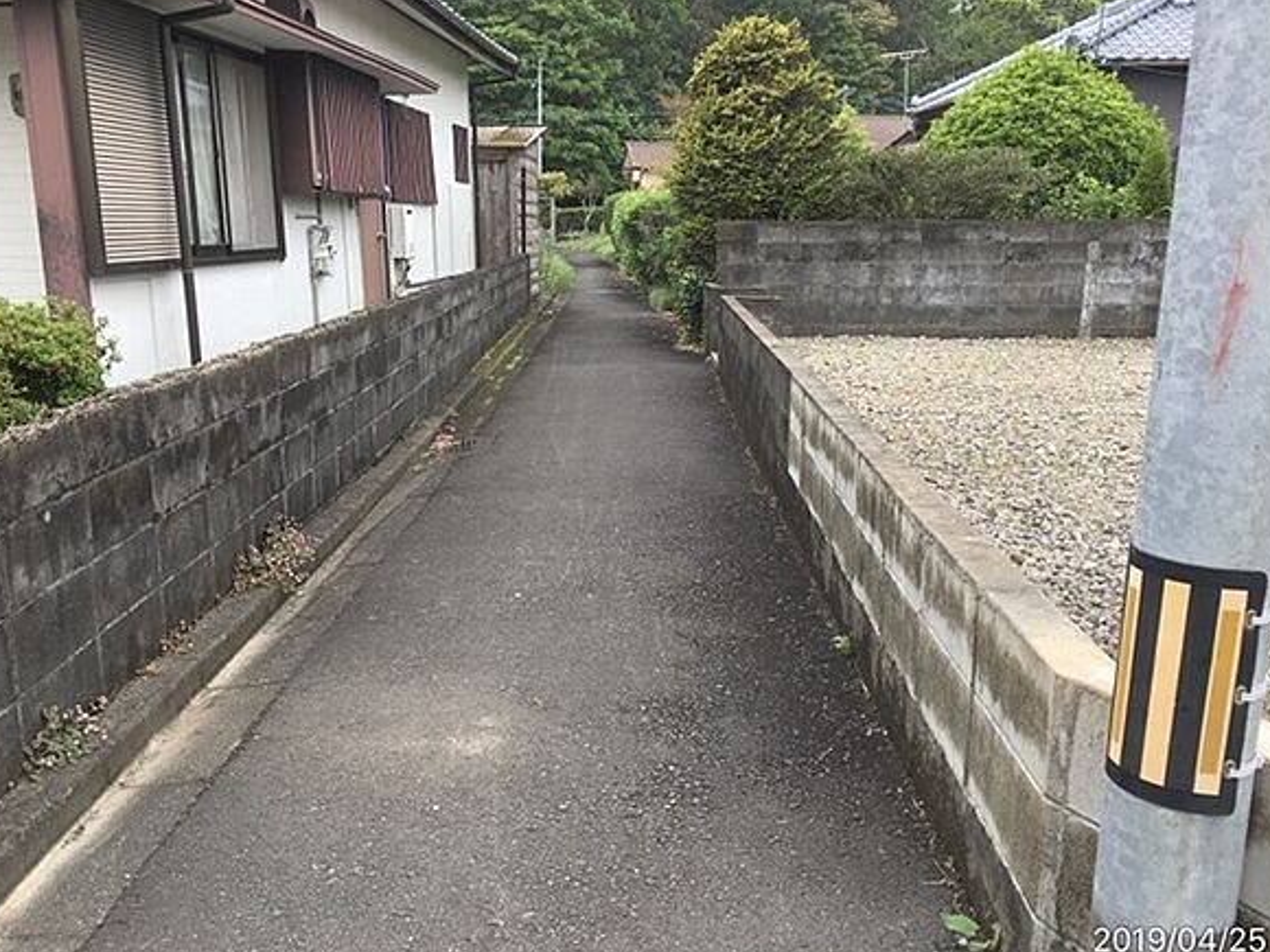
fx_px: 1101
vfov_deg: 46.8
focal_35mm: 30
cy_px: 481
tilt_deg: -12.6
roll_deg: +0.7
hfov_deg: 60.0
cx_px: 626
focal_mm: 4.15
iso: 25
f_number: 2.2
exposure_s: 1/549
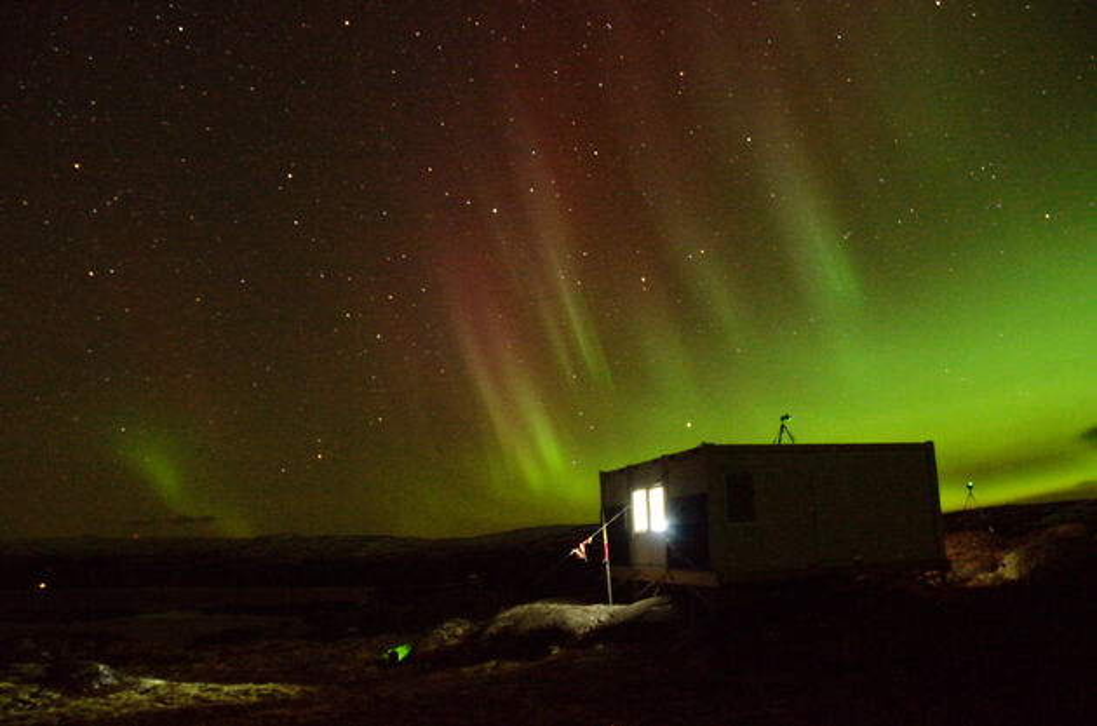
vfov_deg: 47.7
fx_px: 821
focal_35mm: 27
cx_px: 548
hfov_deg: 67.5
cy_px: 363
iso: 6400
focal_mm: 18
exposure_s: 15
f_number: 5.6
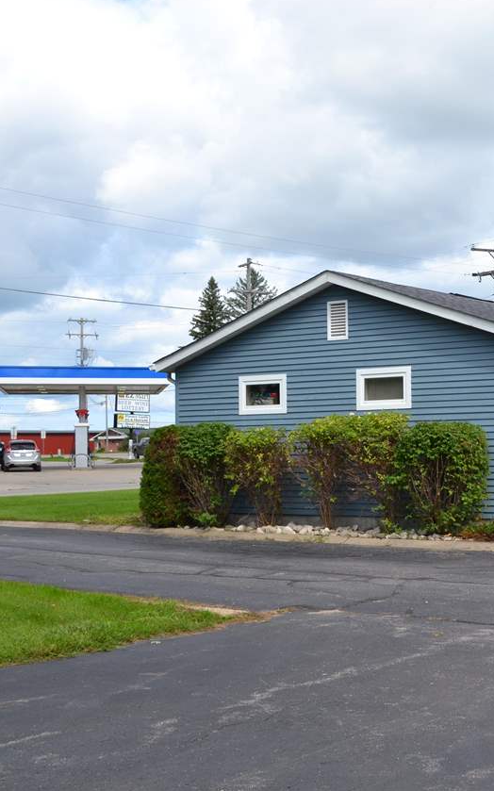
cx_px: 497
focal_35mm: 56
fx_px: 1207
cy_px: 396
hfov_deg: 22.2
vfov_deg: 36.3
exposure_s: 1/200
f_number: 7.1
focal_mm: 24
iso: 100
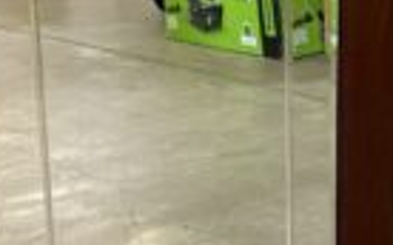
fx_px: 1070
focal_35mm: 100
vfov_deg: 13.0
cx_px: 125
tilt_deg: -20.1
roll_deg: -0.2
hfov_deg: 20.7
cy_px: 75
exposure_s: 1/60
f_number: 1.6
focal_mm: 5.96
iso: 200
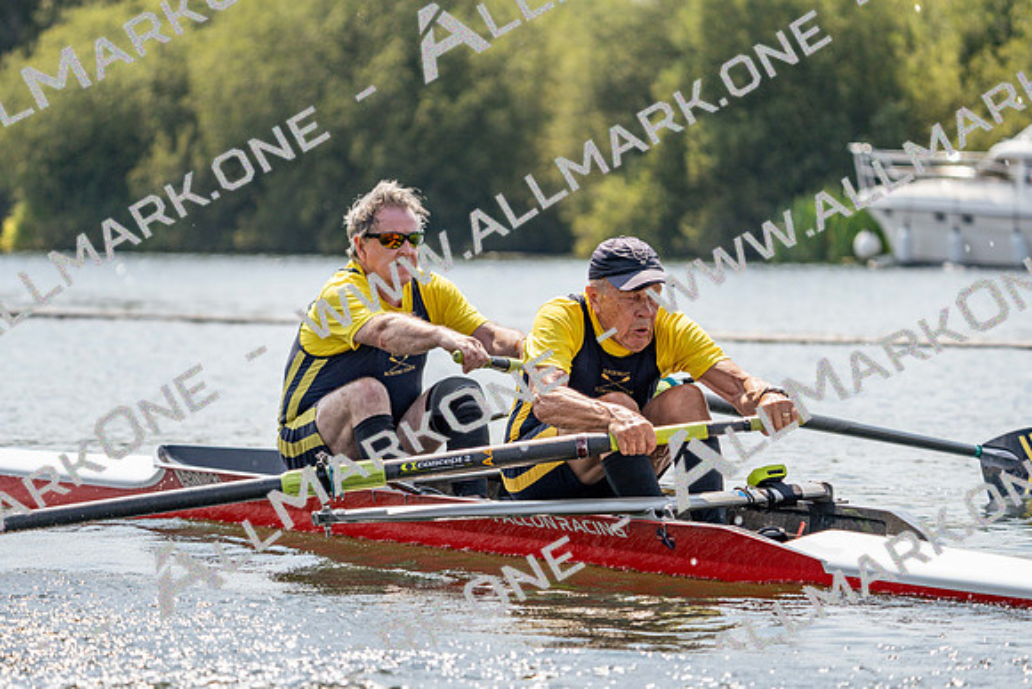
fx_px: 5734
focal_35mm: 200
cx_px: 516
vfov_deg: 6.9
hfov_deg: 10.3
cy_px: 344
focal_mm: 200
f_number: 5.6
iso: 200
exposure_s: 1/1600
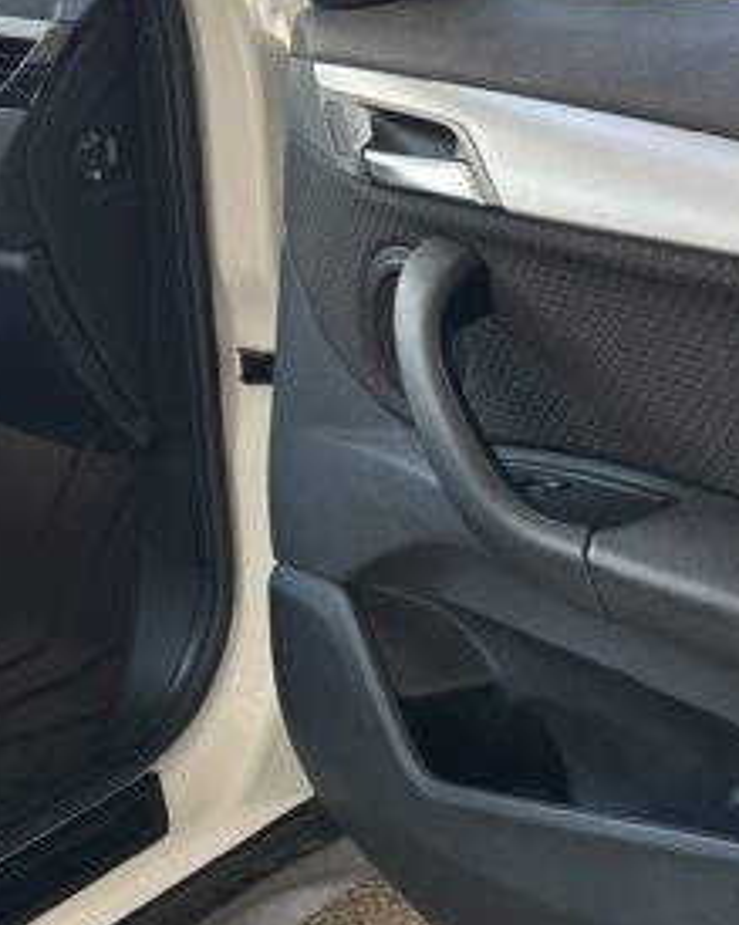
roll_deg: +4.0
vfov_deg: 27.5
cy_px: 701
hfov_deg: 22.4
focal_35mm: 68
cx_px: 236
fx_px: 1860
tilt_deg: -28.7
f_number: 1.78
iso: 200
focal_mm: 6.86
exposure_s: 1/121
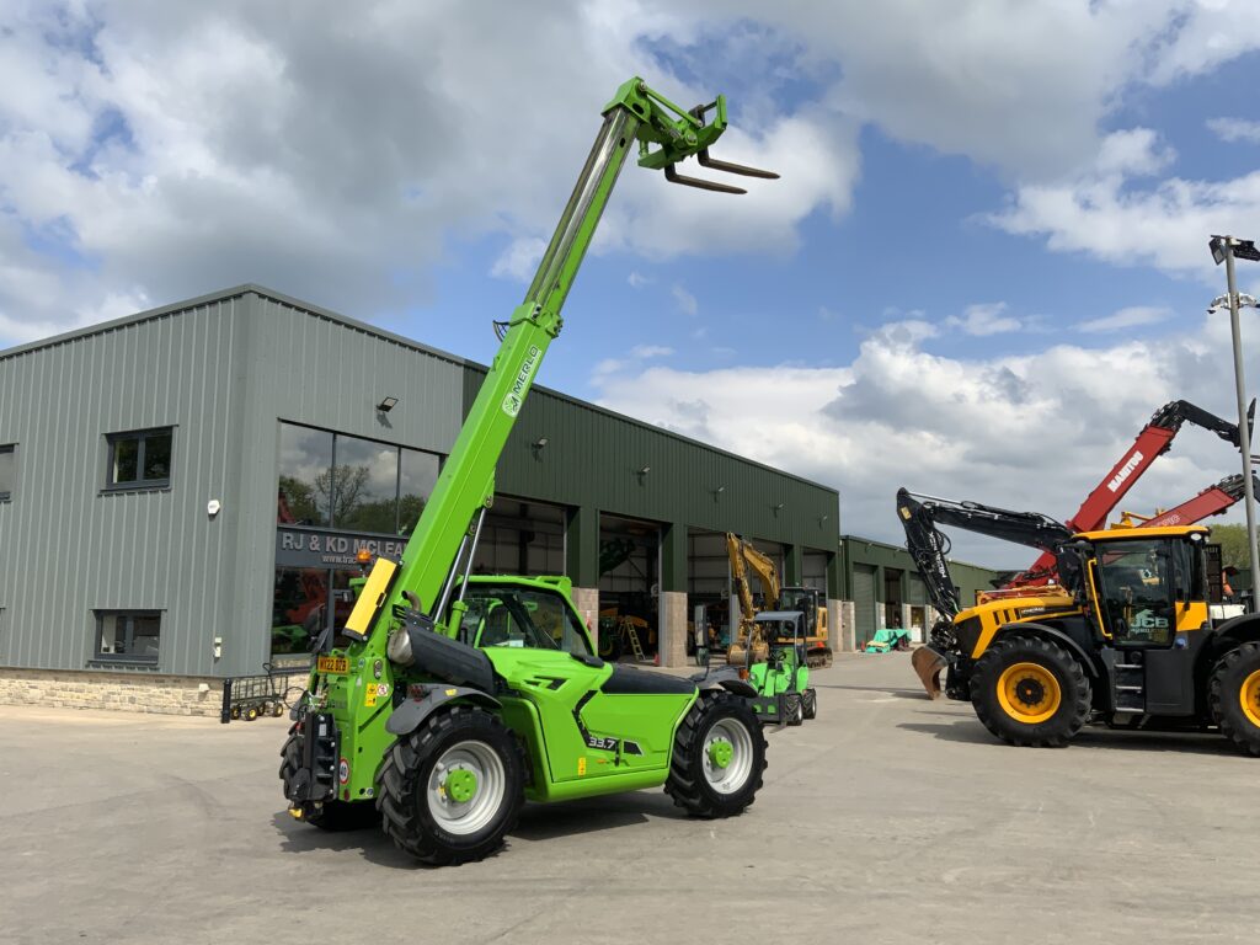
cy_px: 472
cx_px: 630
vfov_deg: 48.2
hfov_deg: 61.7
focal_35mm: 29
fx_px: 1056
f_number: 1.8
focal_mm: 3
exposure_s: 1/2538
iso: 16
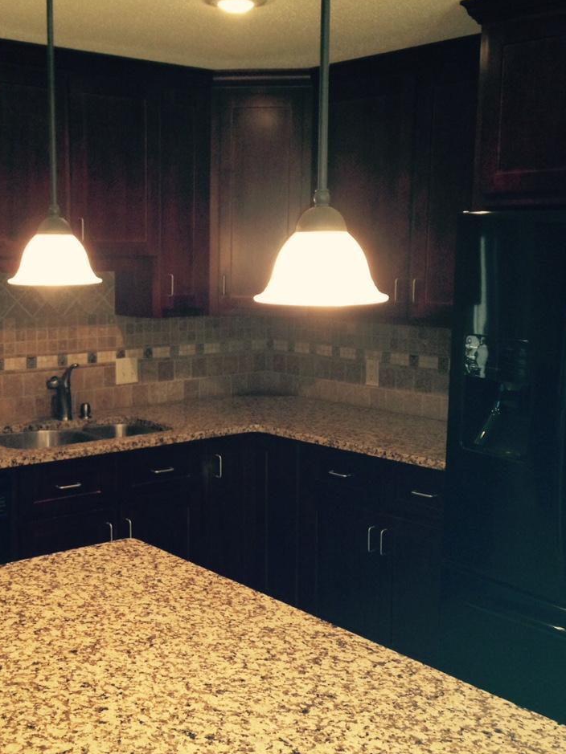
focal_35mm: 45
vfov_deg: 42.1
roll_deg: -0.9
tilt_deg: -7.6
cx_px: 187
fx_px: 981
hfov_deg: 31.9
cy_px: 369
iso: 125
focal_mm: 4.12
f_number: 2.4
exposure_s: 1/20
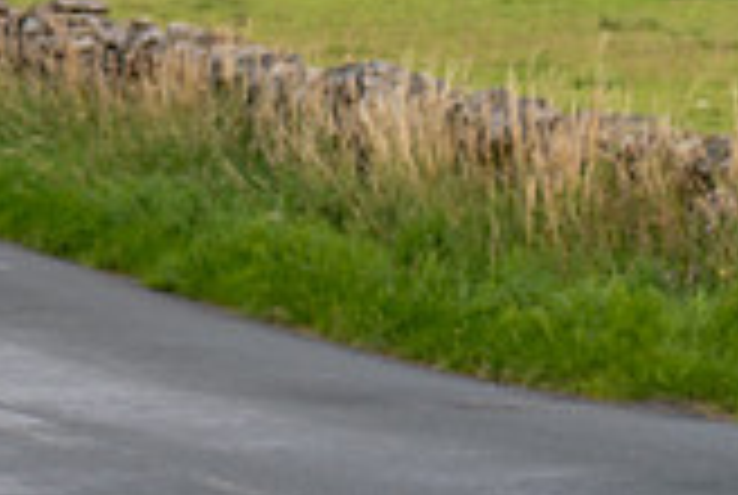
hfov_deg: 5.2
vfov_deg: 3.5
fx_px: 7968
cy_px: -160
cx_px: -578
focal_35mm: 388
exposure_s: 1/1000
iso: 100
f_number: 4
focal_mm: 70
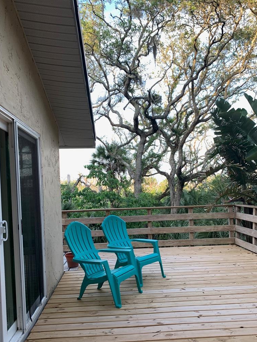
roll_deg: +1.9
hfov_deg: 45.4
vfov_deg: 57.9
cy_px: 203
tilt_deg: -2.0
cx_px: 139
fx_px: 307
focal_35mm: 31
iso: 25
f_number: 1.8
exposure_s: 1/136
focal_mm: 4.25
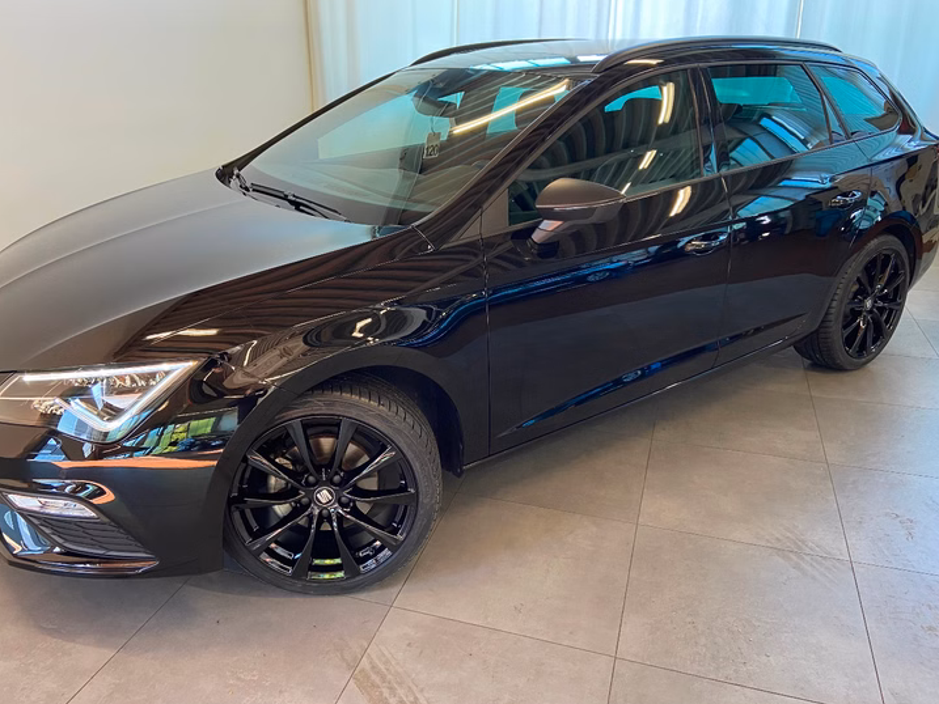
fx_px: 787
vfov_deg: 48.2
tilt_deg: -21.6
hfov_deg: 61.6
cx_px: 439
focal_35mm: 29
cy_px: 342
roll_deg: +1.1
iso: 125
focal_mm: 4.25
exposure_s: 1/50
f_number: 1.8
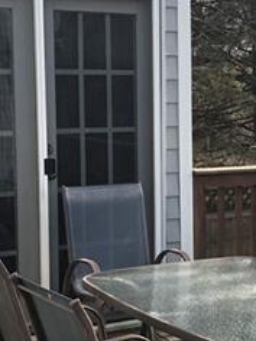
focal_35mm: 91
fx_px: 897
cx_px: 231
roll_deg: -0.4
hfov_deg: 16.0
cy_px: 195
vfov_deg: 21.5
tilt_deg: -6.7
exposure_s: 1/685
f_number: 1.8
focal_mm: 3.99
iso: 20
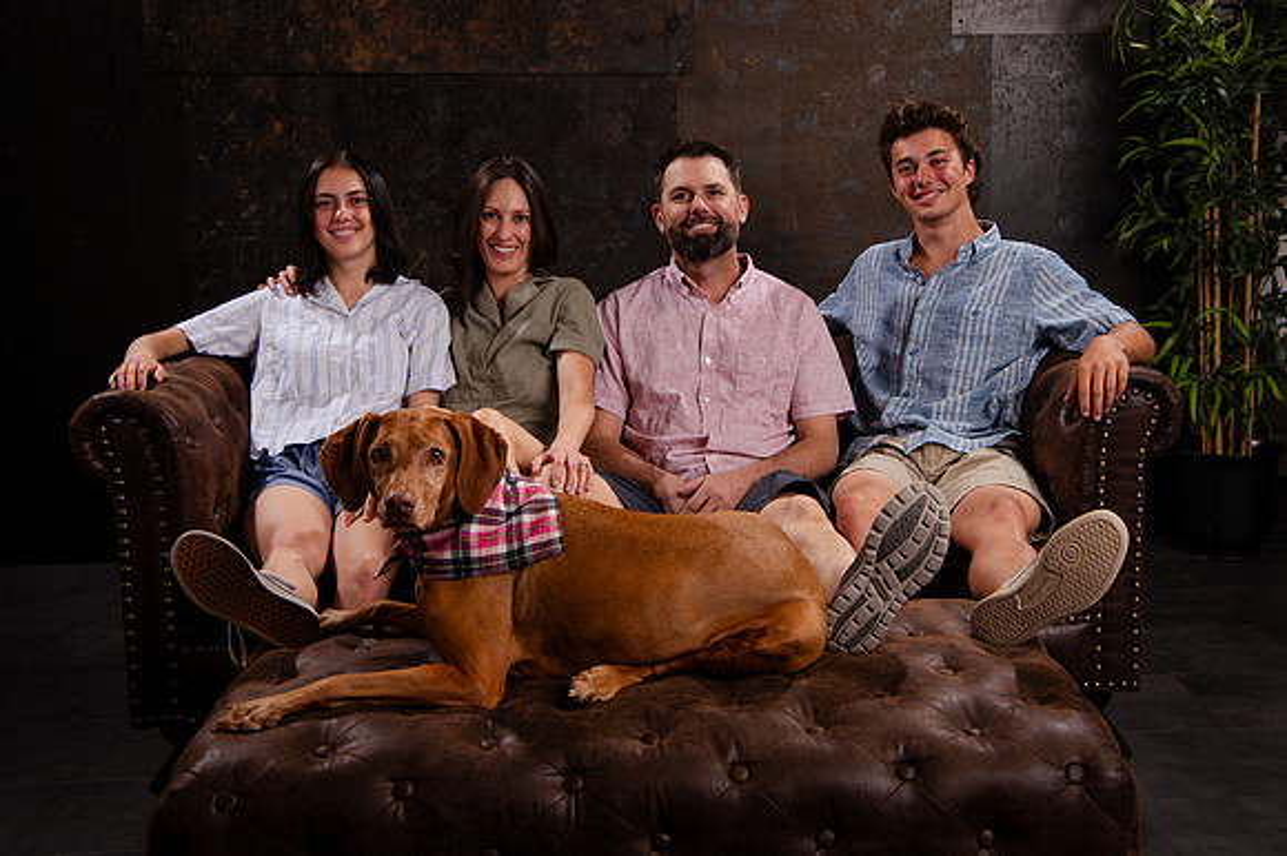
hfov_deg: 43.2
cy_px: 356
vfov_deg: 29.5
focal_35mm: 45
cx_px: 710
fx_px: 1623
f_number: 8
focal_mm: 38
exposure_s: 1/160
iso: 1000
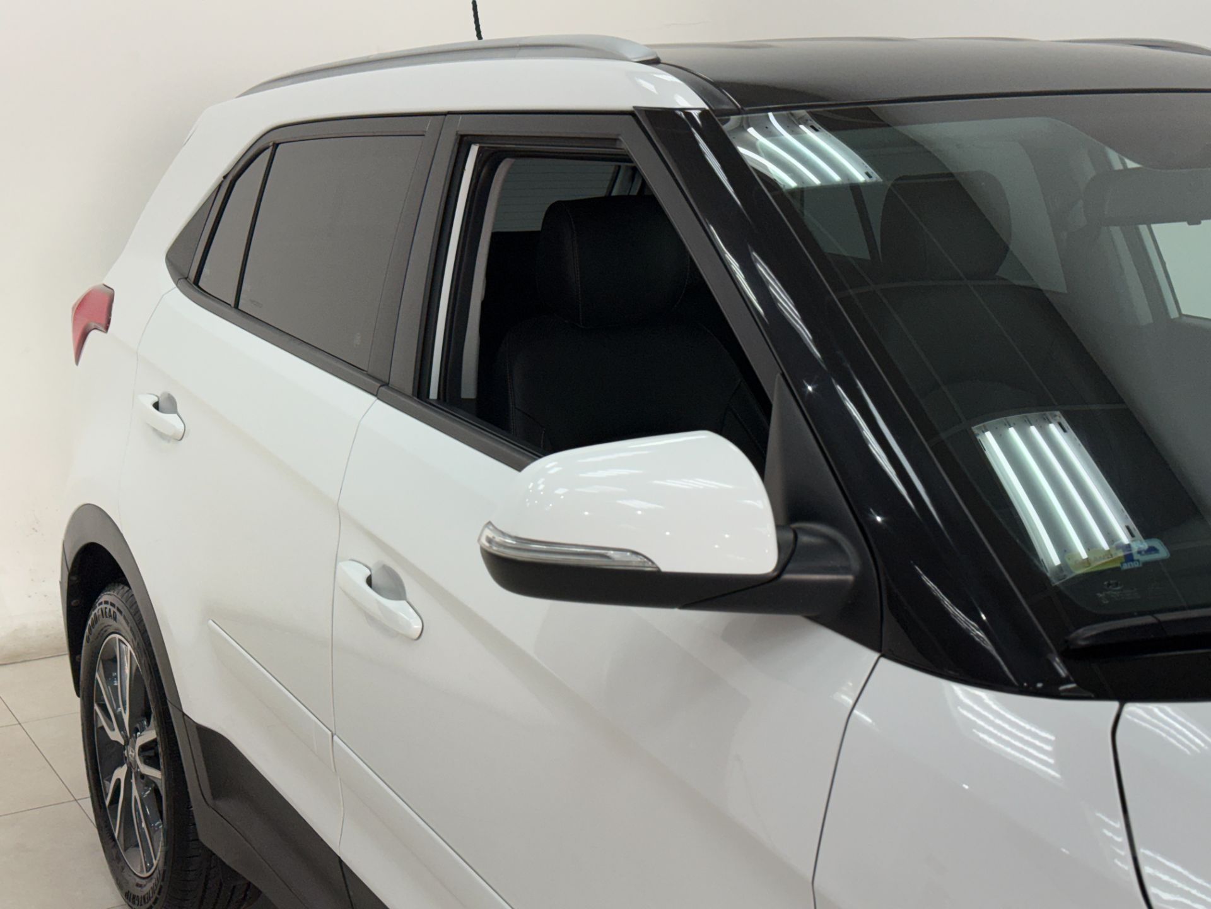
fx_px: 1679
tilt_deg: -11.0
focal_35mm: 48
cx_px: 606
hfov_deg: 39.7
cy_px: 454
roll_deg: +1.1
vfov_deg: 30.3
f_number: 1.78
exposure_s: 1/298
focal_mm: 6.76
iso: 64
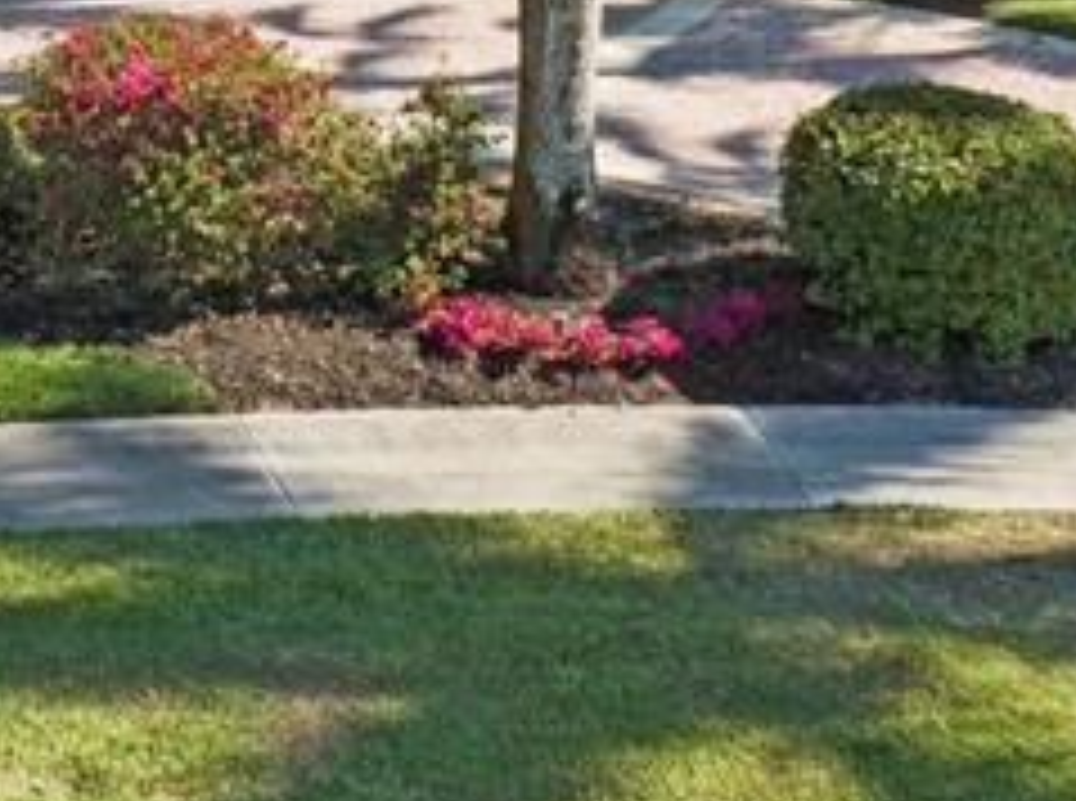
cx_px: 45
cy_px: -684
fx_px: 3194
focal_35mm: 103
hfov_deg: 18.7
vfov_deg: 12.9
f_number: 2.8
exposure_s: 1/1000
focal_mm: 12.29
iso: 120
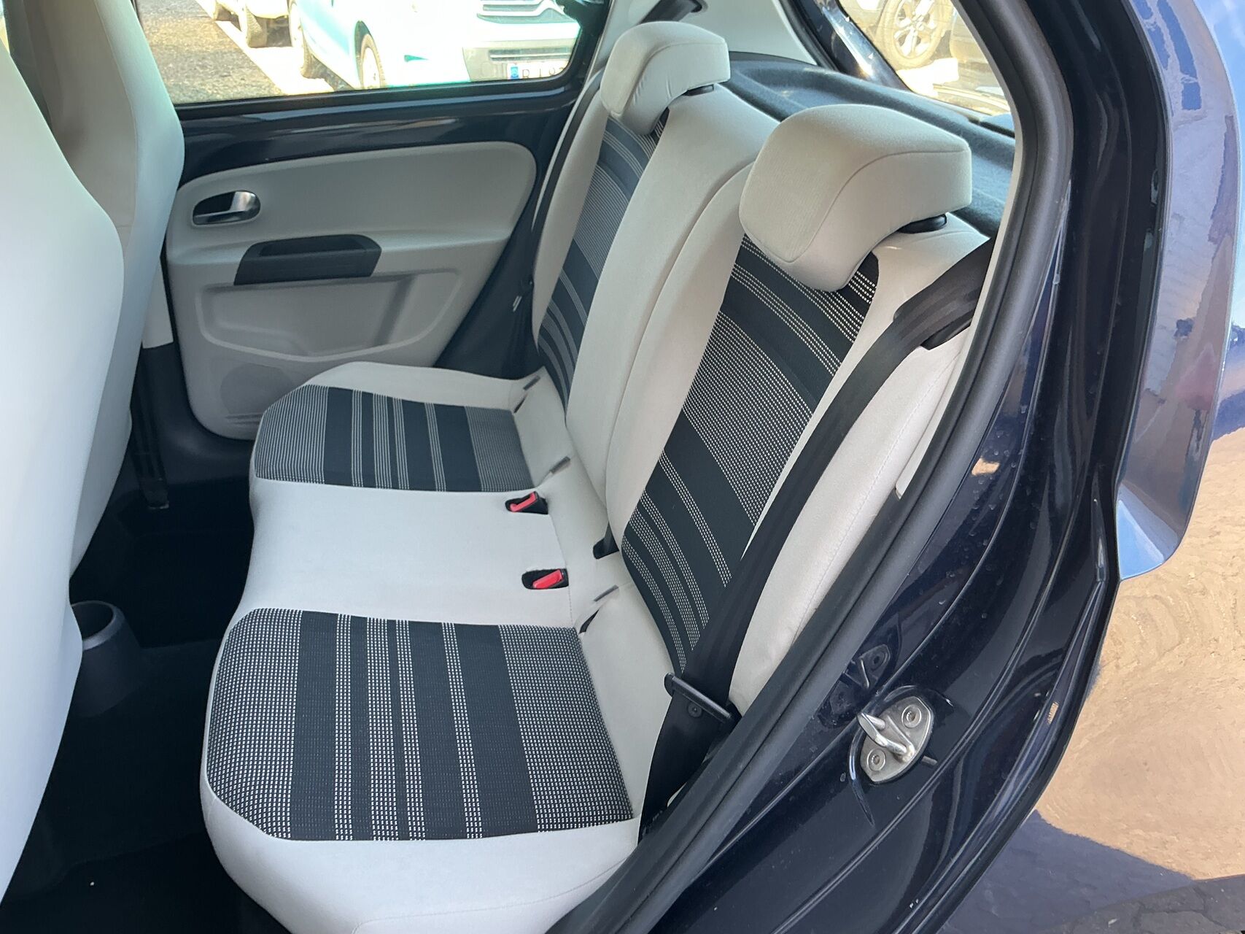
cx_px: 622
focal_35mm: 29
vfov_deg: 48.2
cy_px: 467
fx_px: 1043
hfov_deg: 61.7
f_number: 1.8
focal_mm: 3
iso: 32
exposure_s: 1/60
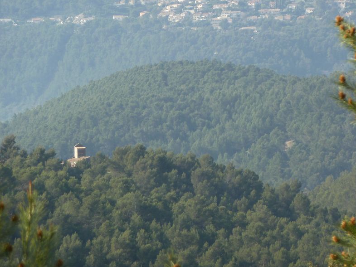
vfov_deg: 4.0
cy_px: 134
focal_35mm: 371
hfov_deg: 5.3
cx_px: 181
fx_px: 3816
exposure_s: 1/200
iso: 80
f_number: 4.9
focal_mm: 49.2
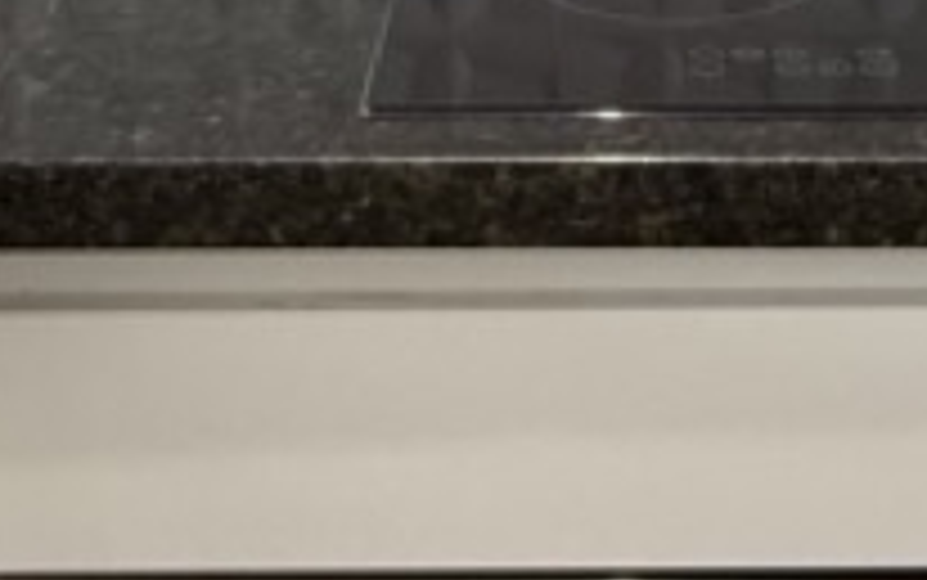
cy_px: -454
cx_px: 621
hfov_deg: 22.4
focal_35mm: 92
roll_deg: -0.4
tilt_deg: -7.9
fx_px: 2326
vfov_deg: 12.9
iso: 160
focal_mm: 2.22
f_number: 2.2
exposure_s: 1/99
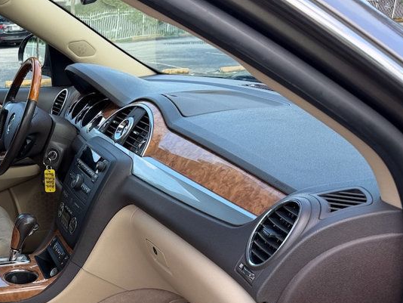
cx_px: 26
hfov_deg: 37.9
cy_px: 266
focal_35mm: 46
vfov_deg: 30.3
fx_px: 536
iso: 80
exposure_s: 1/338
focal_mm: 6.76
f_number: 1.78
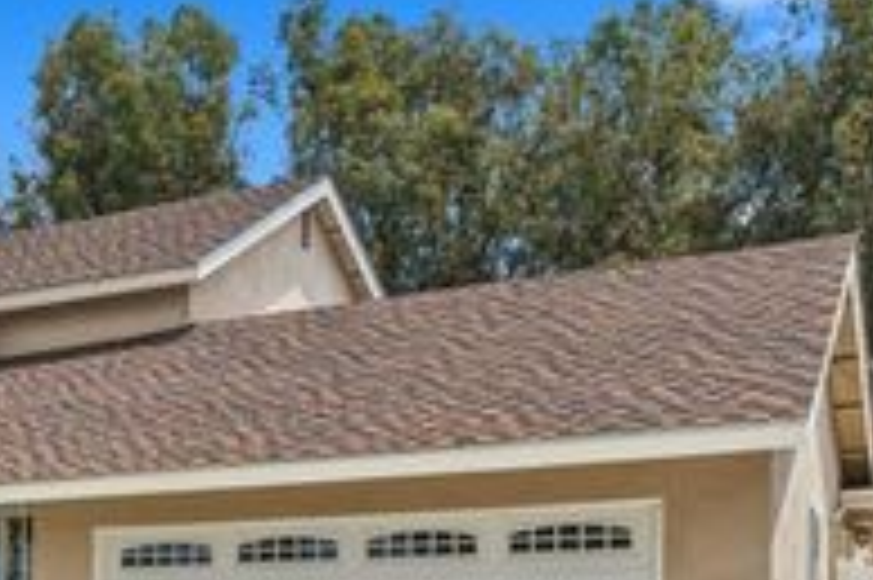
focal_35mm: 62
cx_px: -14
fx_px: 1502
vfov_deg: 20.8
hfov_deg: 30.0
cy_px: 645
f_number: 8
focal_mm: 24
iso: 400
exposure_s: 1/1250
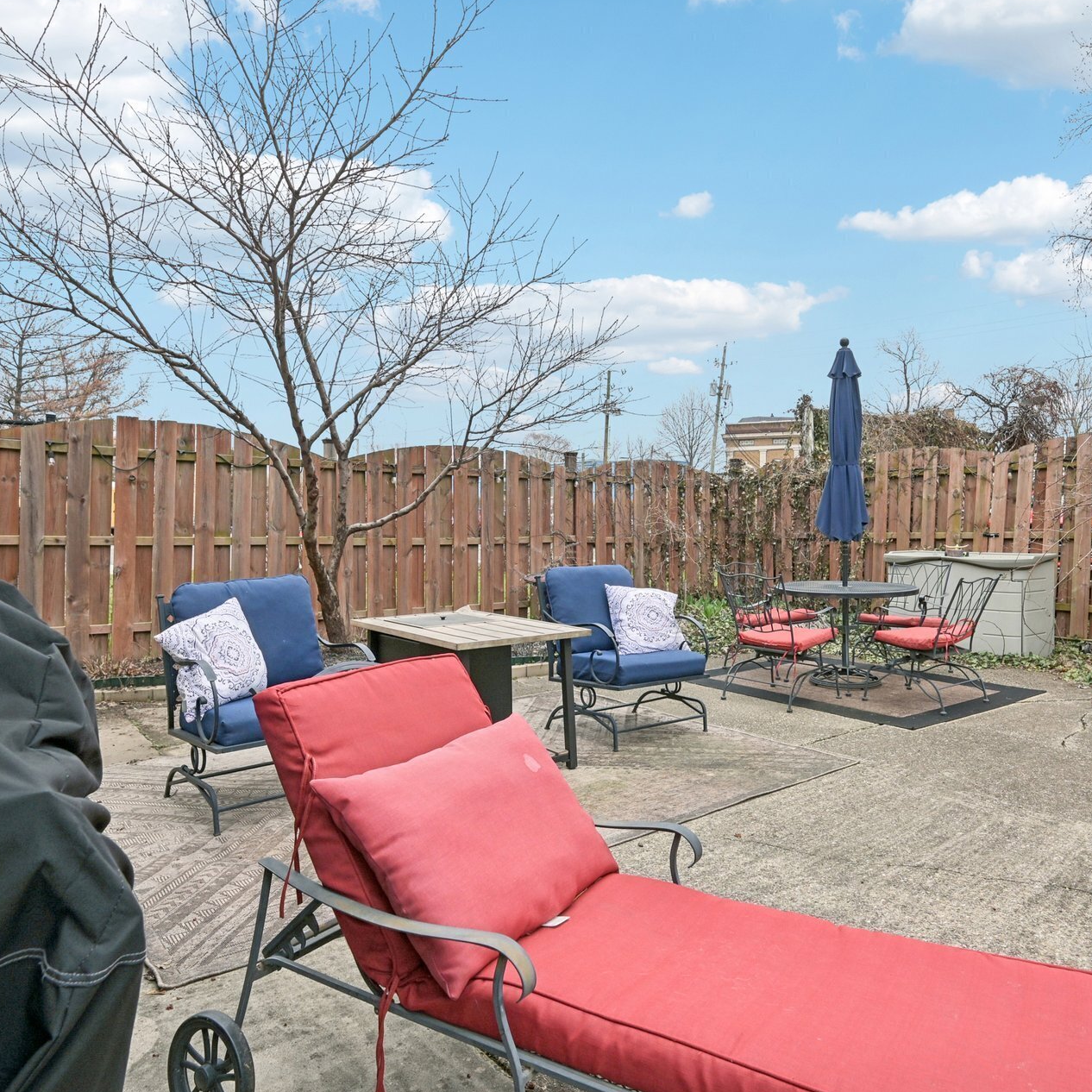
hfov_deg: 69.0
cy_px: 512
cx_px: 649
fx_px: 785
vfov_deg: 69.6
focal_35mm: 22
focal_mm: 16
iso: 100
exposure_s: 1/80
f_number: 8
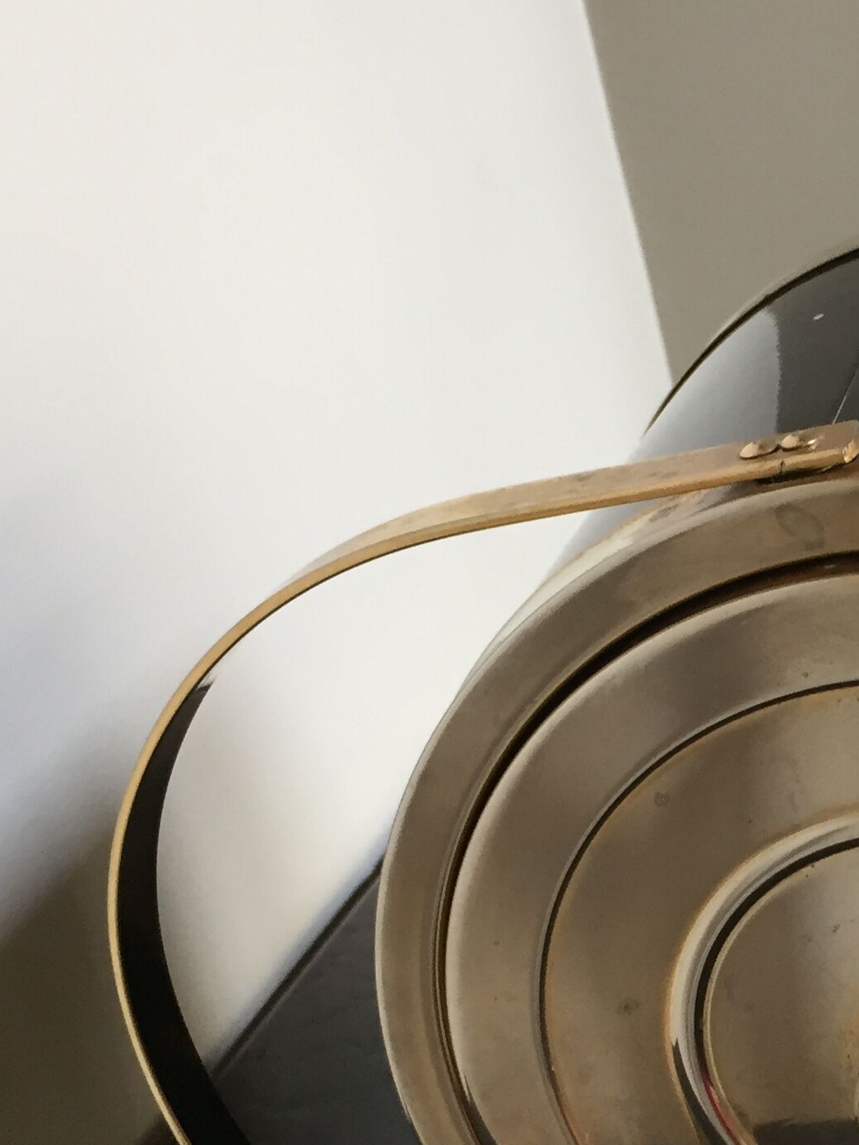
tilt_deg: -26.8
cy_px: 829
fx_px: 2250
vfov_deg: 28.2
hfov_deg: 20.7
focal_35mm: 68
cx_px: 930
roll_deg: +13.1
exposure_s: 1/33
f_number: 2.2
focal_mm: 4.15
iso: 100
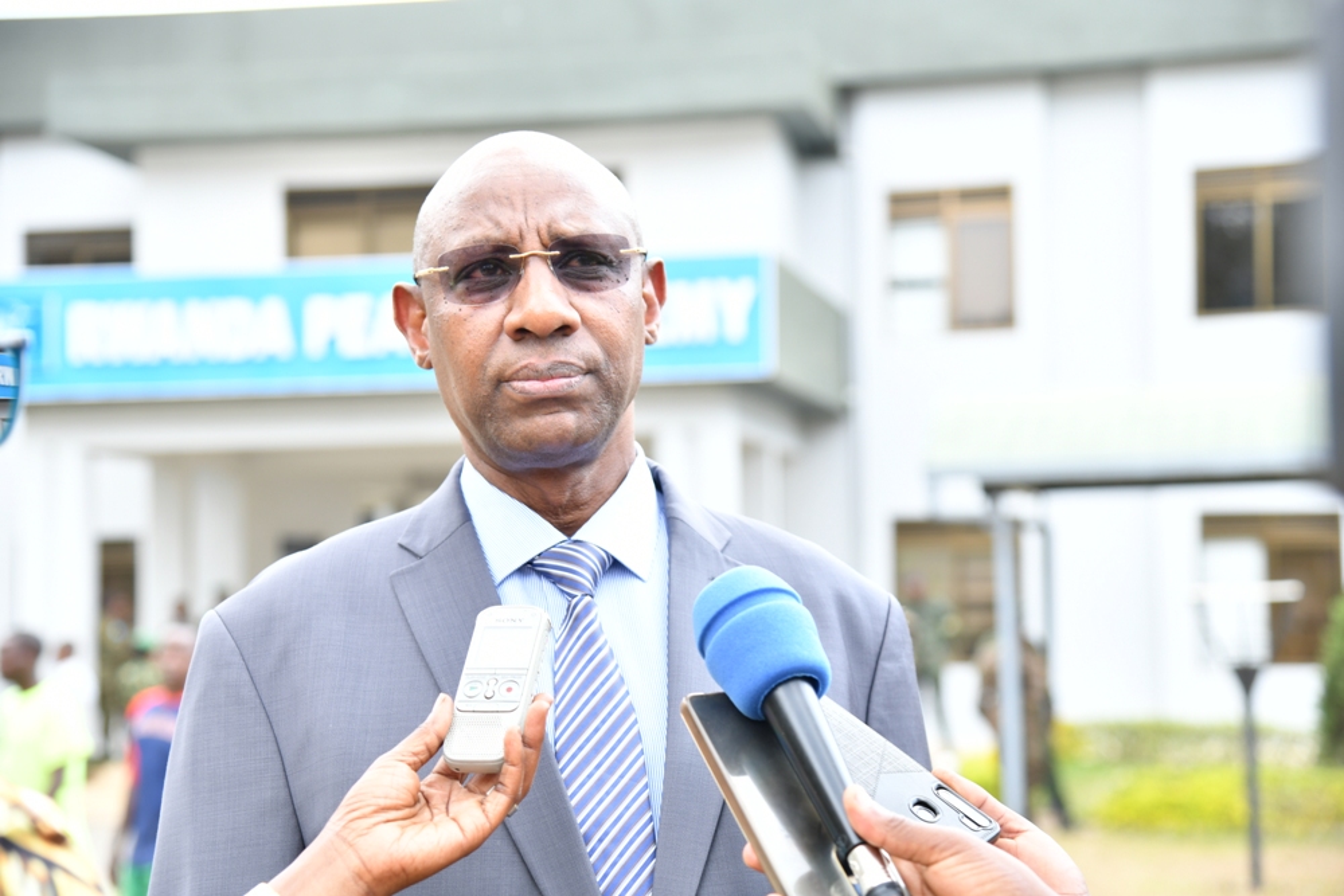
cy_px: 448
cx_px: 672
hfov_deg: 27.0
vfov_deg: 18.2
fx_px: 2800
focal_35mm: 75
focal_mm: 75
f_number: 4.5
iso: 320
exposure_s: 1/125
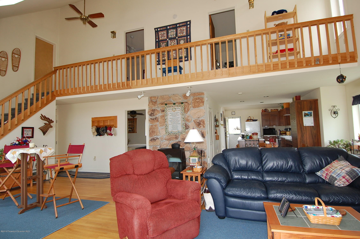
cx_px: 180
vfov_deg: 67.2
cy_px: 120
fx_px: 180
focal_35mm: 18
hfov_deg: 90.1
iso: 400
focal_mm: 12
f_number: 5.6
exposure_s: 1/125
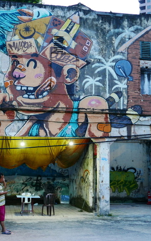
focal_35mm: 51
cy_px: 117
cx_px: 60
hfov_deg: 25.3
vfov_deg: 39.6
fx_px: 336
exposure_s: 1/25
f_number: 2.2
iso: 400
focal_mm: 14.4
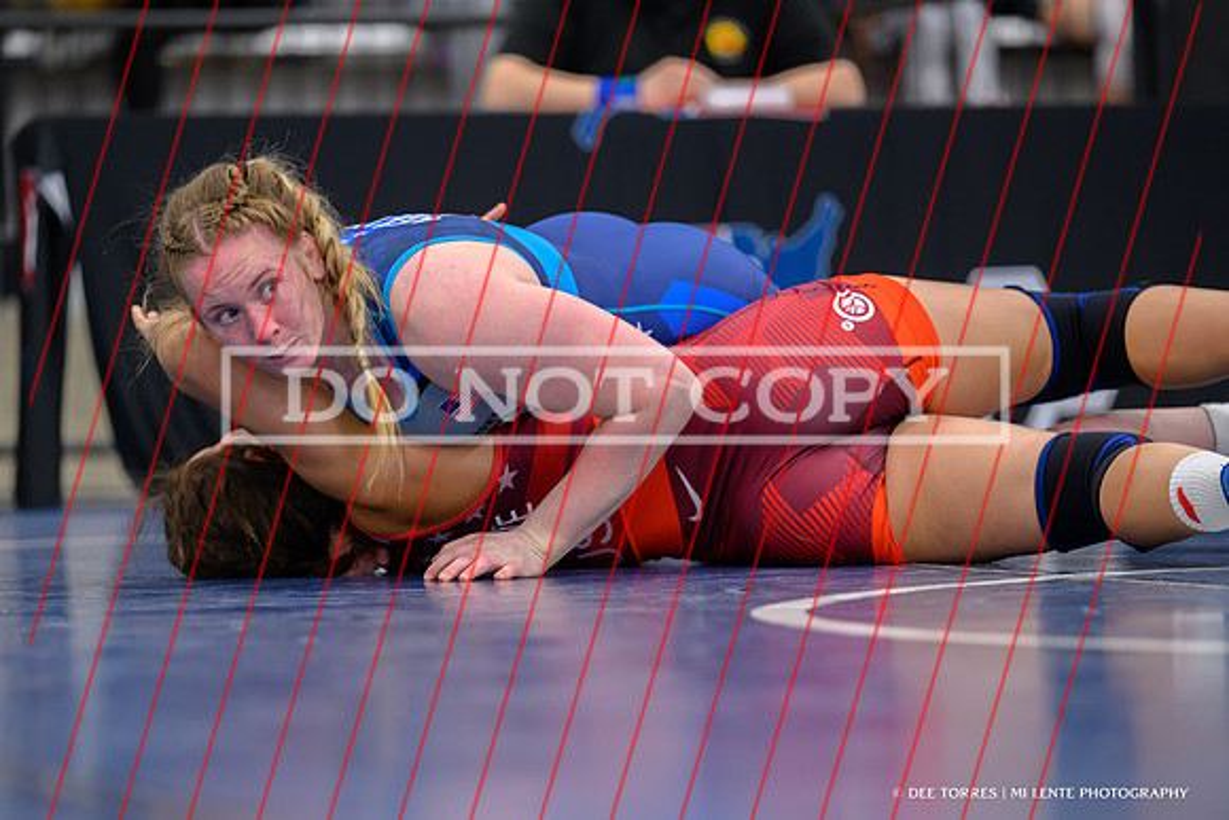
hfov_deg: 9.3
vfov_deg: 6.2
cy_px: 539
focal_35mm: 222
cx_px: 536
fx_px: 7575
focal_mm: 165
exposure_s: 1/800
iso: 1800
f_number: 2.8
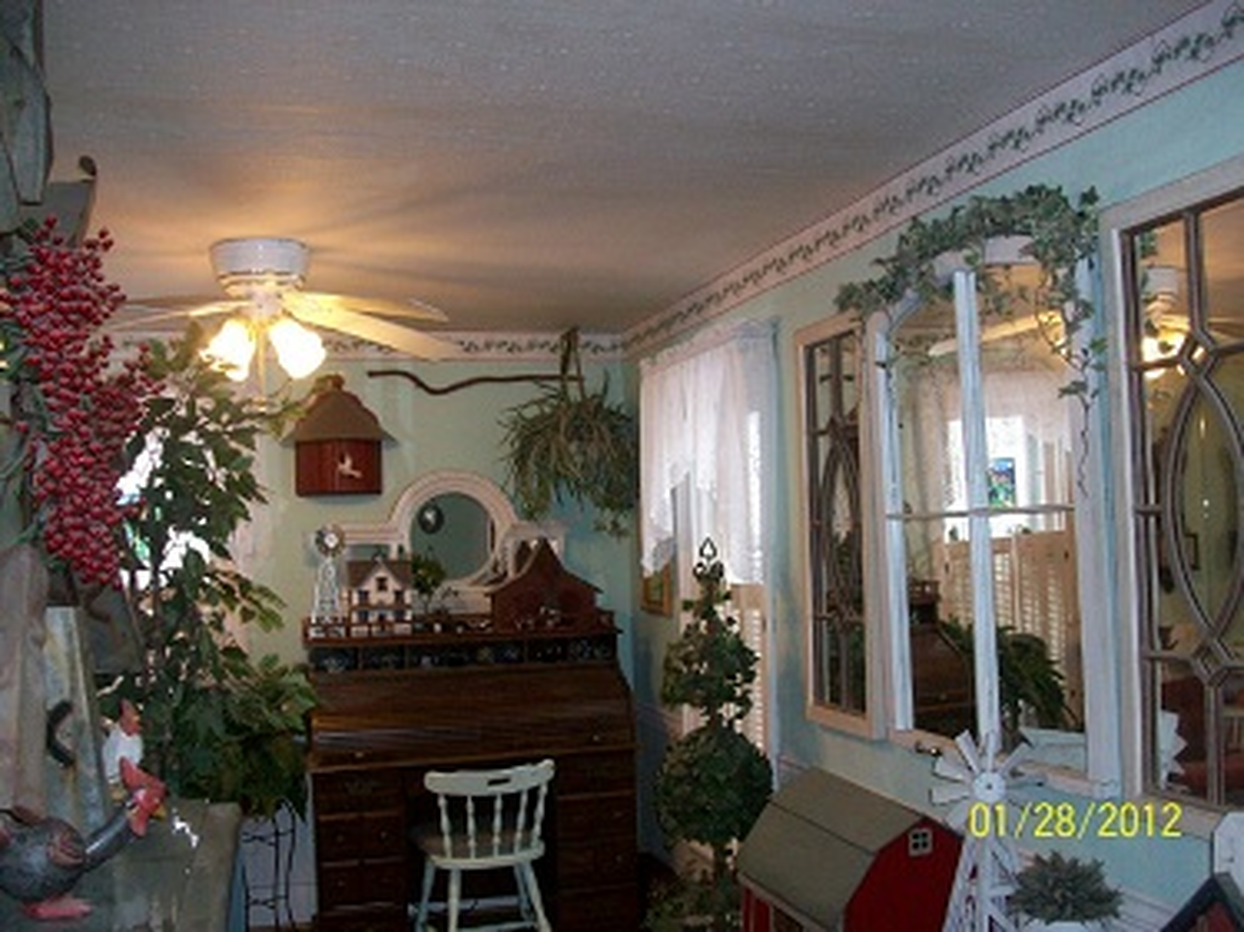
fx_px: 1221
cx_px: 622
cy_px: 466
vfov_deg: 41.8
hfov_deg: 54.0
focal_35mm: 34
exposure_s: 1/60
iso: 160
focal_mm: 5.7
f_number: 2.8
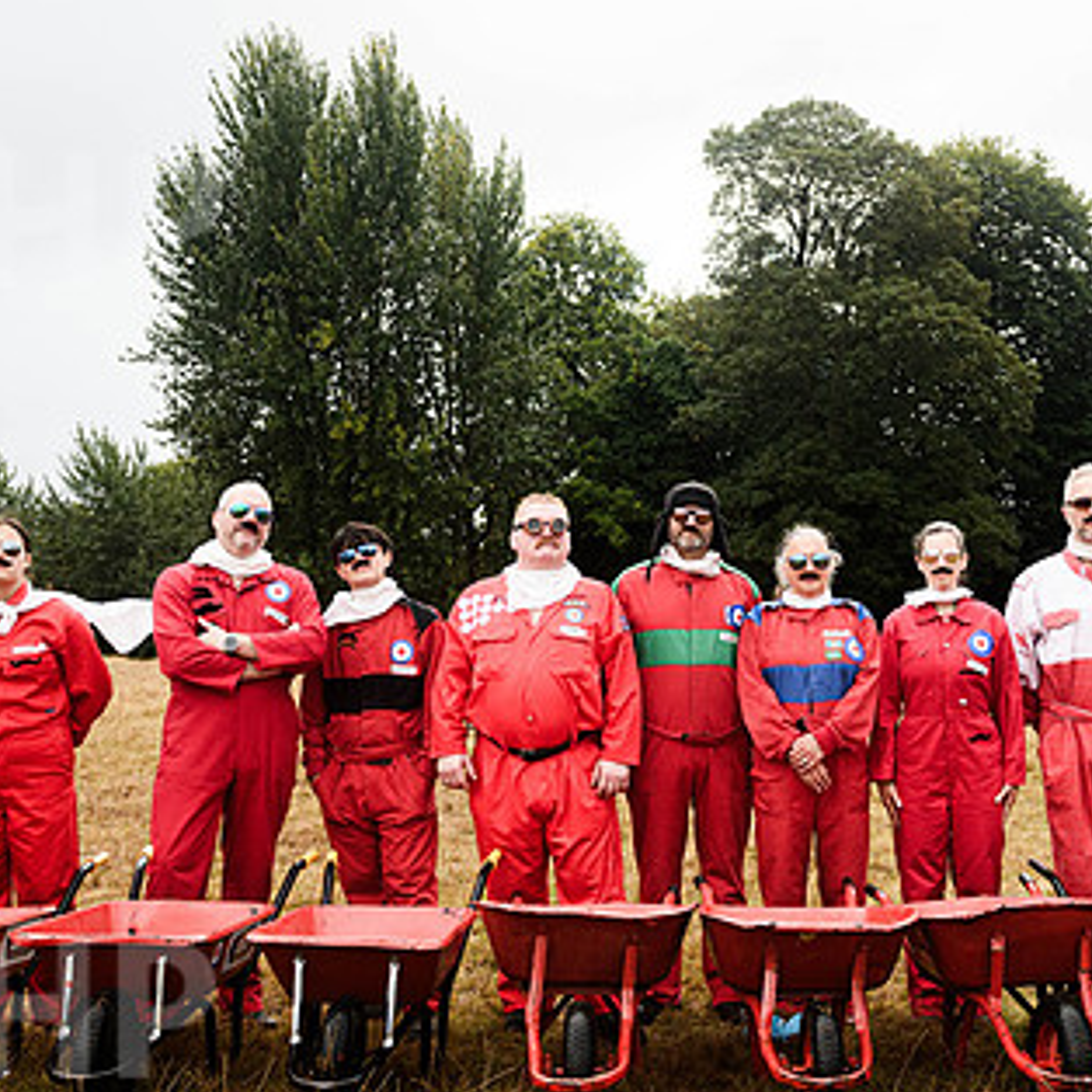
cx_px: 739
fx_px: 1856
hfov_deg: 32.5
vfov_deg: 32.8
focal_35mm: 52
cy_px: 572
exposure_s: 1/3200
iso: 400
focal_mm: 29
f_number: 5
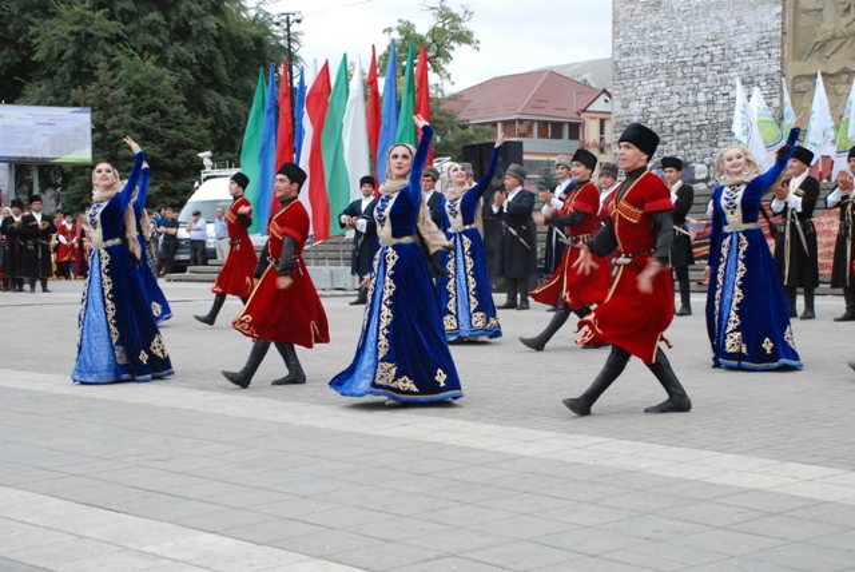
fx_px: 1426
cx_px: 428
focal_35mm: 60
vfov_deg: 22.7
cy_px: 286
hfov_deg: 33.4
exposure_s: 1/125
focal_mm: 40
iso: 1250
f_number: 5.6
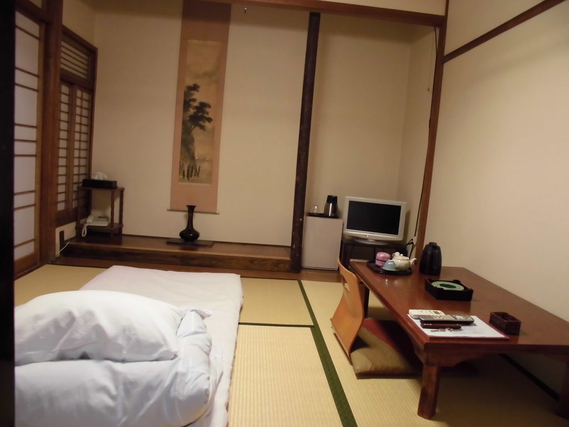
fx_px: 427
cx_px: 284
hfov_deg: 67.3
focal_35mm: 26
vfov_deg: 53.1
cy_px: 214
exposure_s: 1/15
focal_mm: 4.6
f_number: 3.5
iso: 400
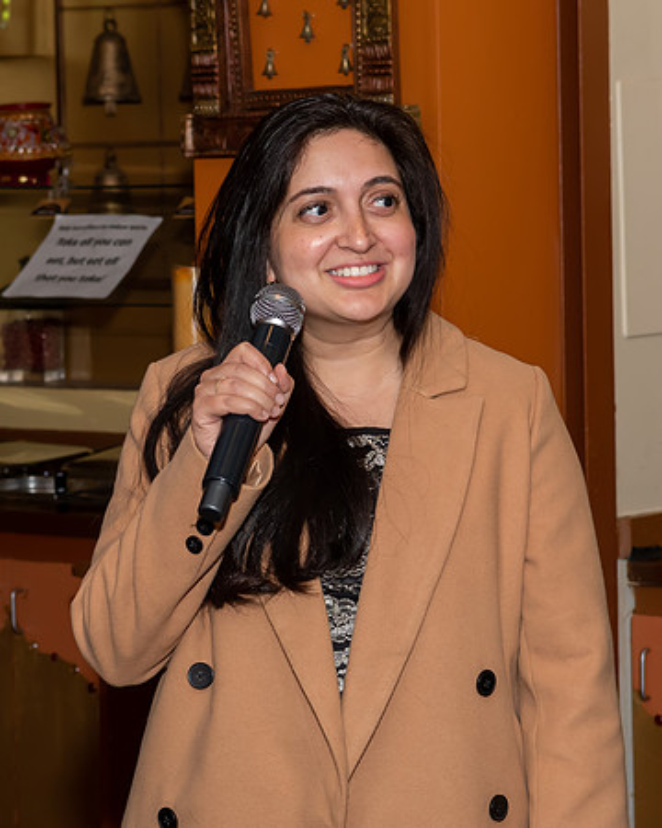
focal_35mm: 142
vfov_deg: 13.6
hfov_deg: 10.9
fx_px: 3482
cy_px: 388
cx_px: 251
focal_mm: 55
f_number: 6.3
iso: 500
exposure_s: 1/250
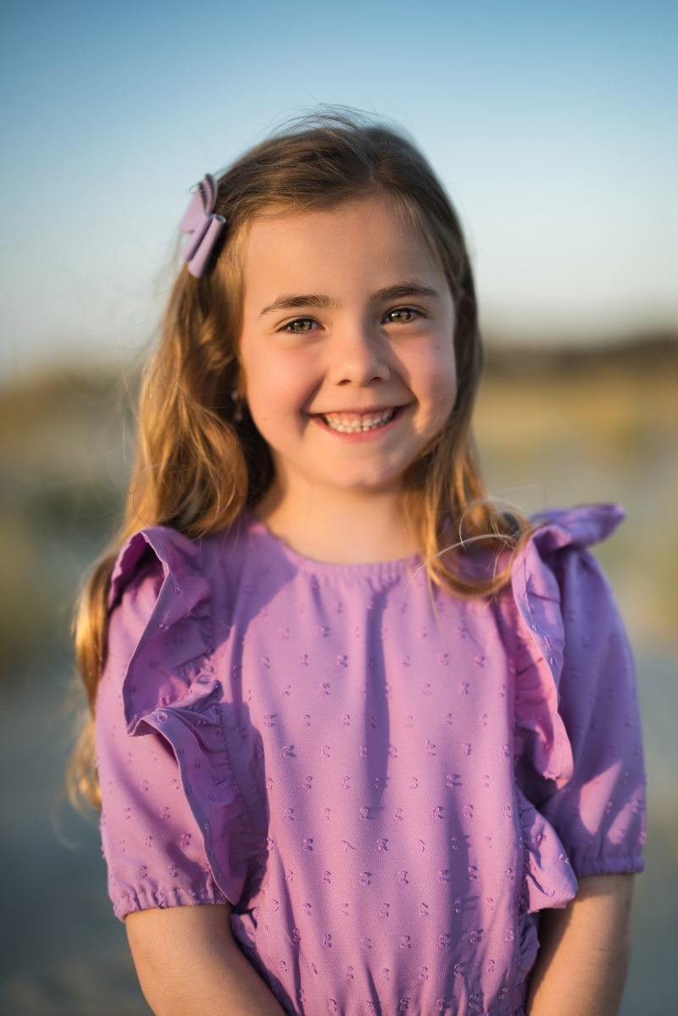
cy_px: 508
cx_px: 339
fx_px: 1412
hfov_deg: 27.0
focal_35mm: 50
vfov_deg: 39.6
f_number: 1.2
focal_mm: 50
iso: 100
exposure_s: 1/2500
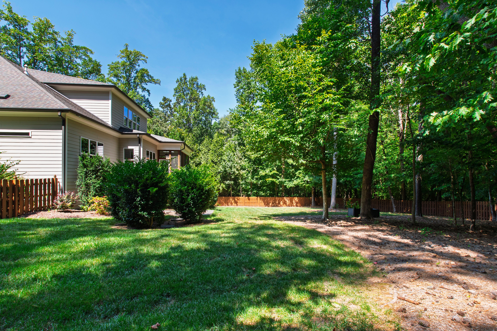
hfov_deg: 96.7
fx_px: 221
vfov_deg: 73.7
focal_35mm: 16
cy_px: 172
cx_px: 252
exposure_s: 1/80
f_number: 8
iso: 100
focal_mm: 10
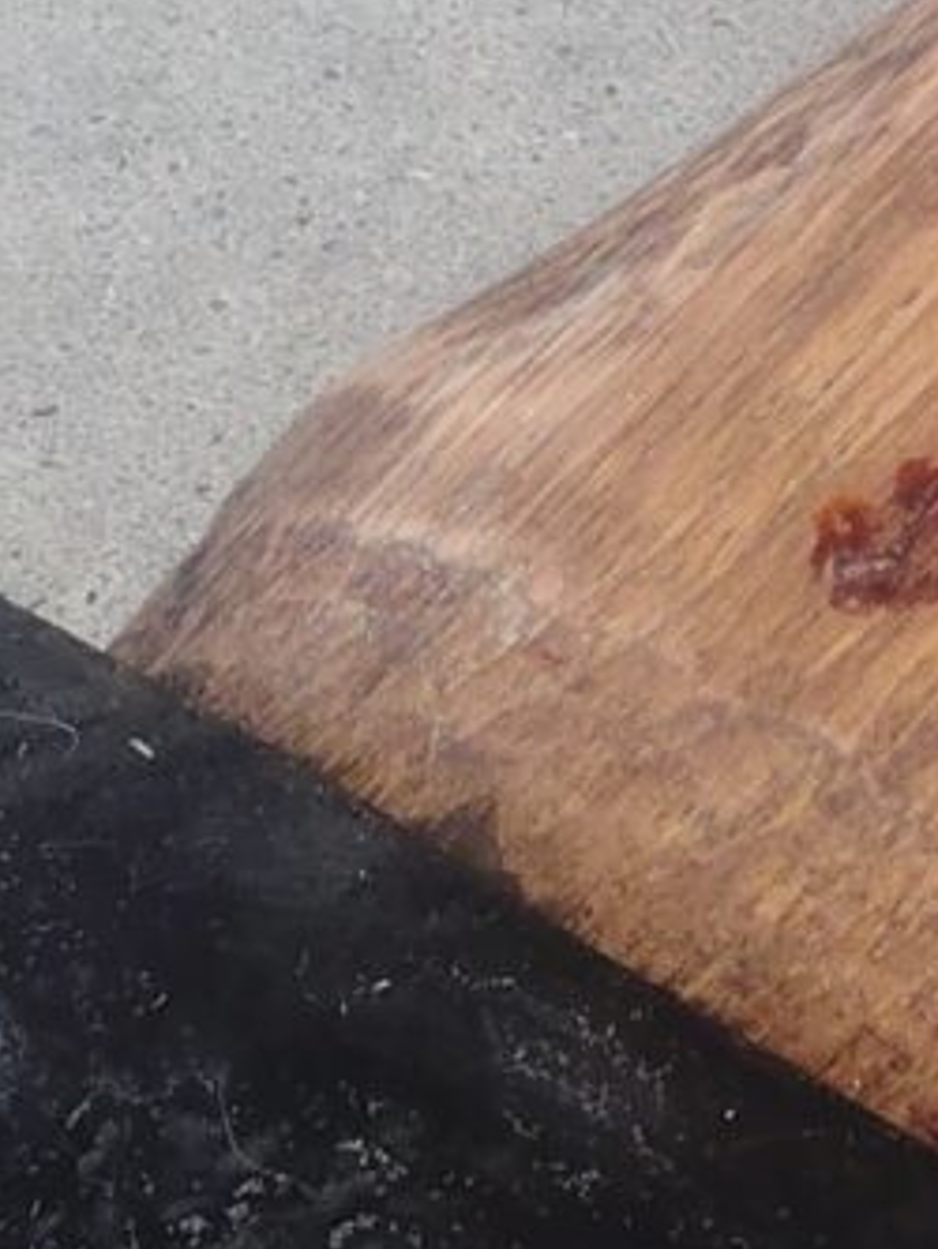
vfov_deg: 10.2
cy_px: 90
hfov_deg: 7.4
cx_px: 1974
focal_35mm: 192
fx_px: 6932
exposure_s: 1/60
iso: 519
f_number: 1.7
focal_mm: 4.71
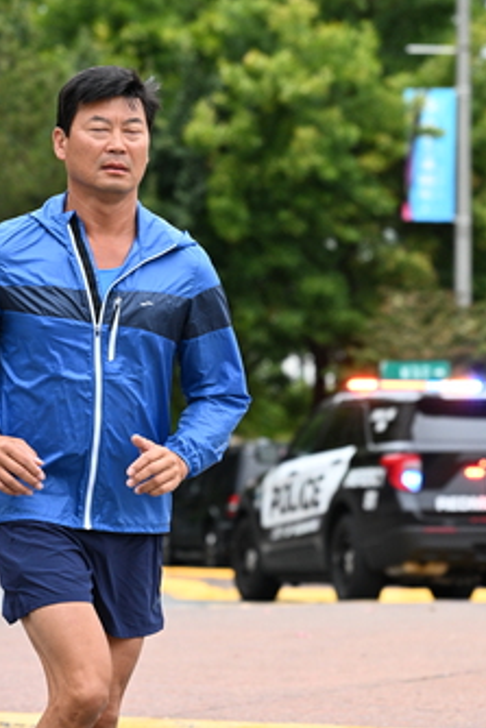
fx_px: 3499
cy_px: 368
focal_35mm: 173
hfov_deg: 7.9
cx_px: 236
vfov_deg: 11.9
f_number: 4
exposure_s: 1/640
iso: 1600
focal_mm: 105
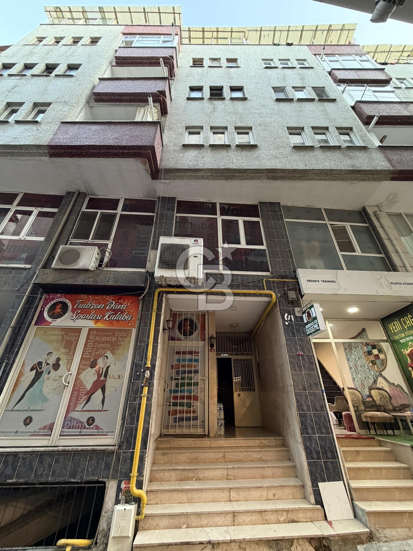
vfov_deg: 102.1
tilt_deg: +30.8
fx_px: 223
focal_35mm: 14
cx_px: 206
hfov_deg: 85.7
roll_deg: +0.3
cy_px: 276
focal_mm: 2.22
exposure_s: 1/50
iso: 320
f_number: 2.2
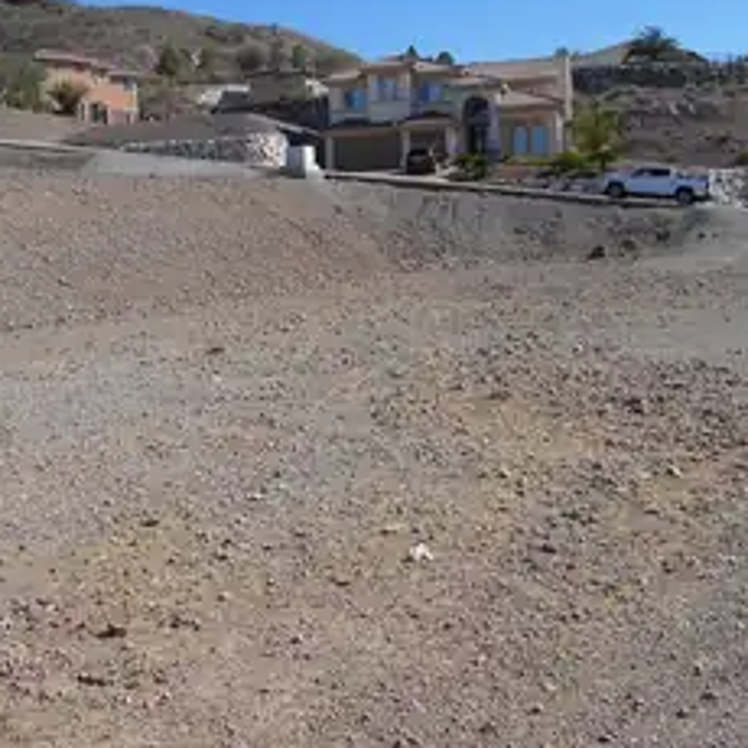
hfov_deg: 41.8
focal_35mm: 40
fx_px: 978
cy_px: 289
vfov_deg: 41.6
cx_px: 319
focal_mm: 4.6
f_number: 3.2
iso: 80
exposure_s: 1/1250
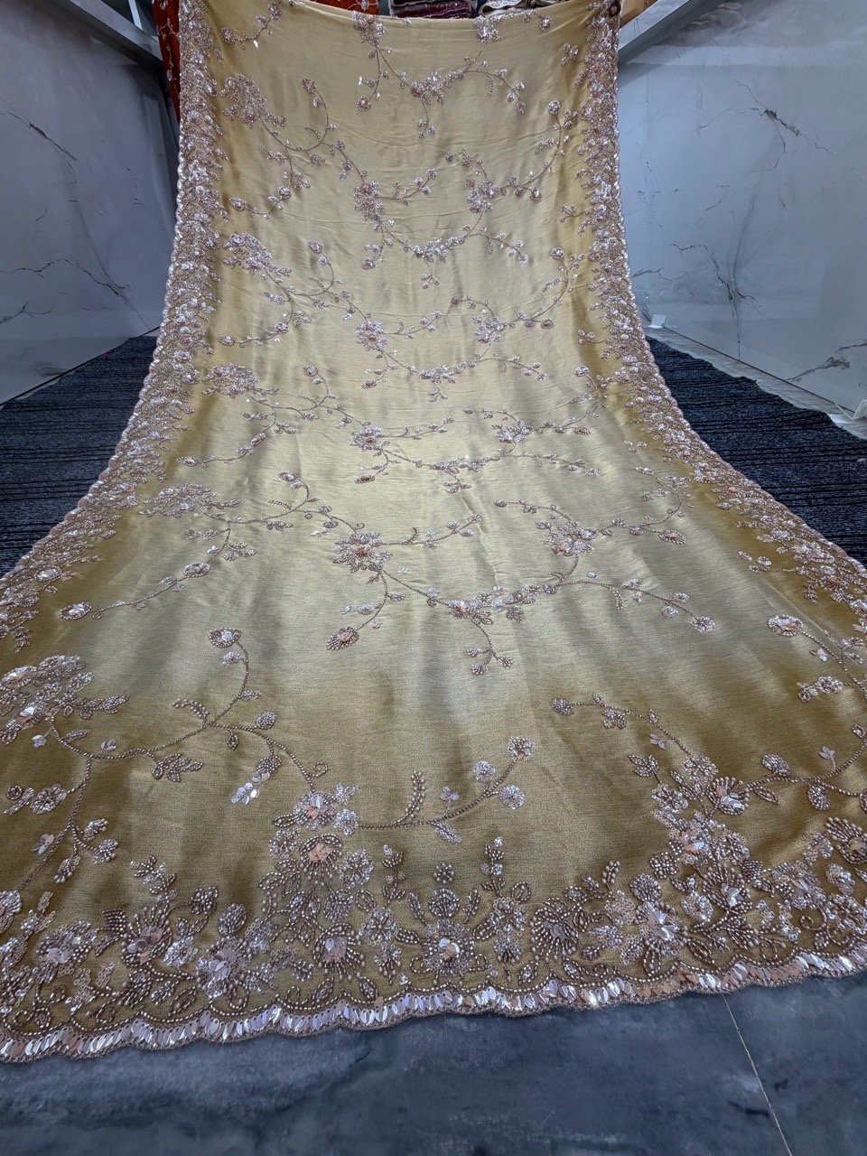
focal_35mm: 14
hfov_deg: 85.7
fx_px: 468
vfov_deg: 102.1
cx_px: 434
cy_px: 578
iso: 80
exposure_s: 1/100
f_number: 2.2
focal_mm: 2.22
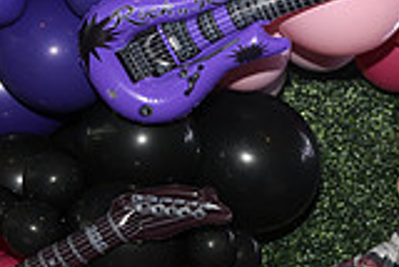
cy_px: 438
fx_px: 1165
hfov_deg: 17.7
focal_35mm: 105
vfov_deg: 12.2
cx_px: 576
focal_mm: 29
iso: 500
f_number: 6.3
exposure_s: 1/60
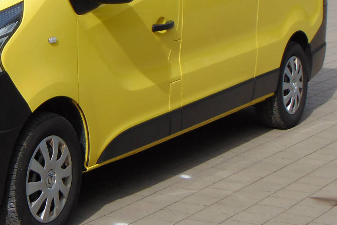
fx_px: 1105
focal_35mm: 118
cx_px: 14
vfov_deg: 11.5
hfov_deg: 17.0
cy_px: 22
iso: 80
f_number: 3.5
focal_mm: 9
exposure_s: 1/800
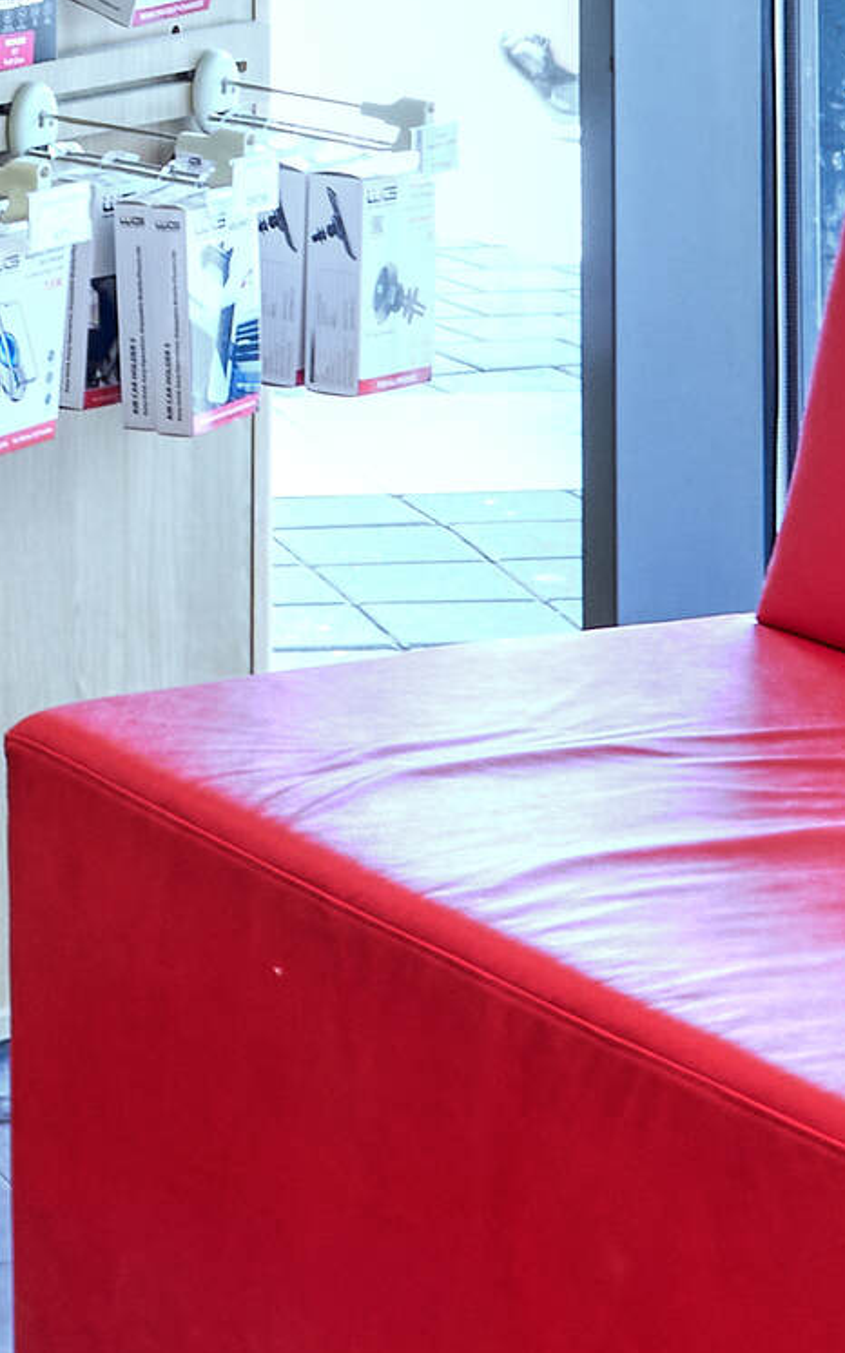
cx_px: 44
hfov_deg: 8.0
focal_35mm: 164
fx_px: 6045
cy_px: 42
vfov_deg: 12.6
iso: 320
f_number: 8
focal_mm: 30
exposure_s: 1/30
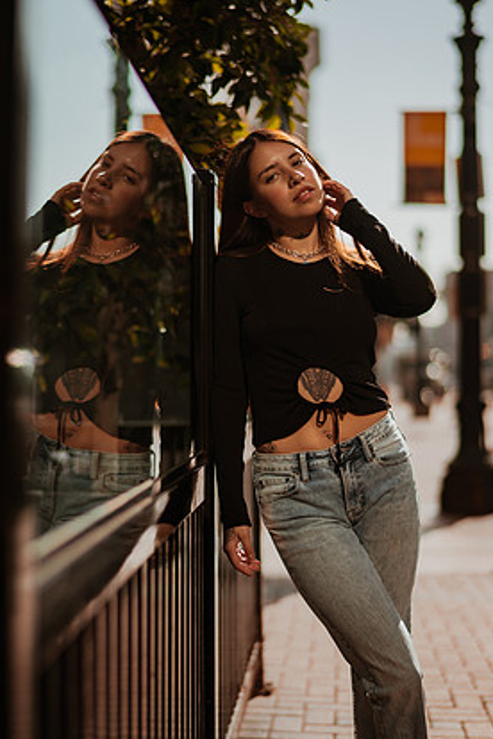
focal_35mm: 63
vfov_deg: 31.9
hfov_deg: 21.6
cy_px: 371
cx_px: 236
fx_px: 1294
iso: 50
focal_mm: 58
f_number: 1.8
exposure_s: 1/8000
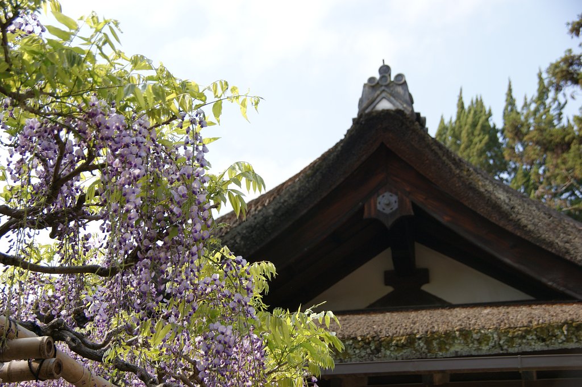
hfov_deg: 27.0
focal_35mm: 75
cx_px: 291
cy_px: 194
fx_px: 1211
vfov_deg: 18.2
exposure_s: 1/160
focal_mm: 50
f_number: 5.6
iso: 100
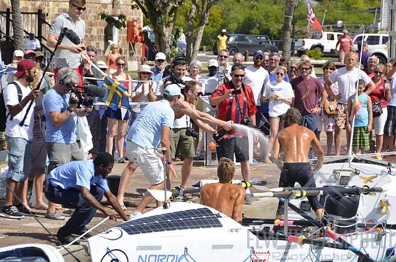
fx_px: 1910
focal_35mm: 174
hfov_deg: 11.8
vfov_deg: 7.9
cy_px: 131
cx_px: 198
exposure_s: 1/250
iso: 100
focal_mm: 116
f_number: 8
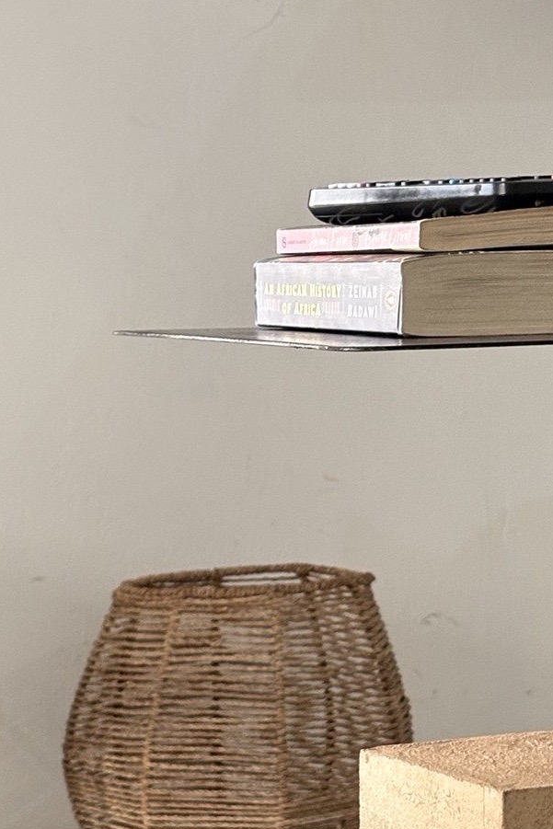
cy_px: 840
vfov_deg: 16.7
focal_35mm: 120
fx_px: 2764
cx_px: 321
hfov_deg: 11.4
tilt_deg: -11.2
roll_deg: +1.4
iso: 200
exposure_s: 1/40
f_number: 1.6
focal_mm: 5.96
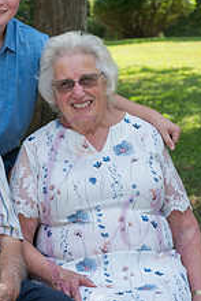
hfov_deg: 7.4
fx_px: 1555
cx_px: 16
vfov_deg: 11.0
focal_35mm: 186
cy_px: 135
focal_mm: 91
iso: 400
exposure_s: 1/160
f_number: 8
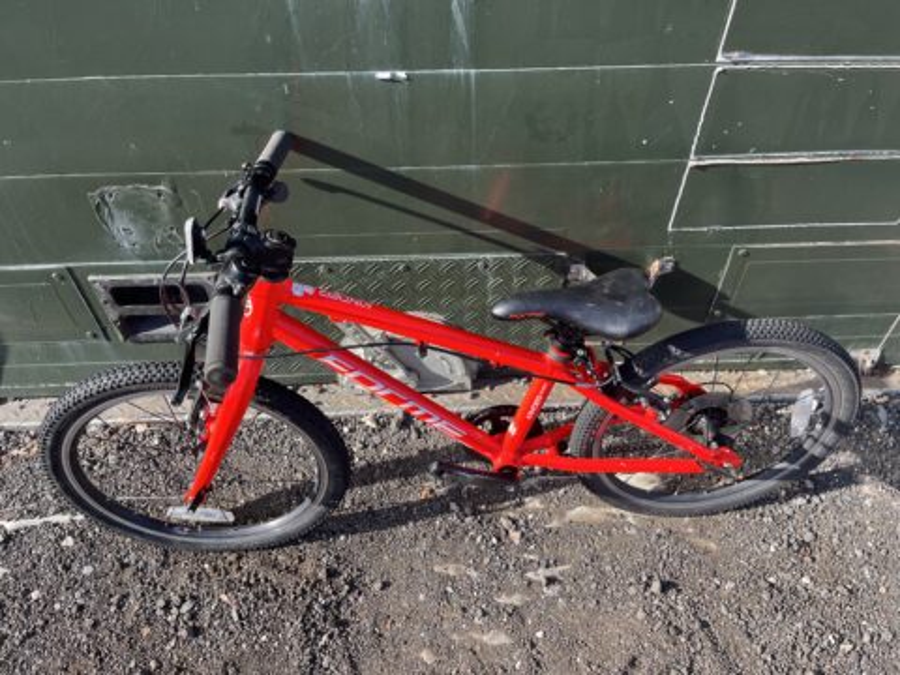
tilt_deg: -47.4
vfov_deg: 53.1
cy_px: 338
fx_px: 676
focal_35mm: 26
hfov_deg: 67.3
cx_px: 450
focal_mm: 5.1
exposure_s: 1/777
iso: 50
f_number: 1.6
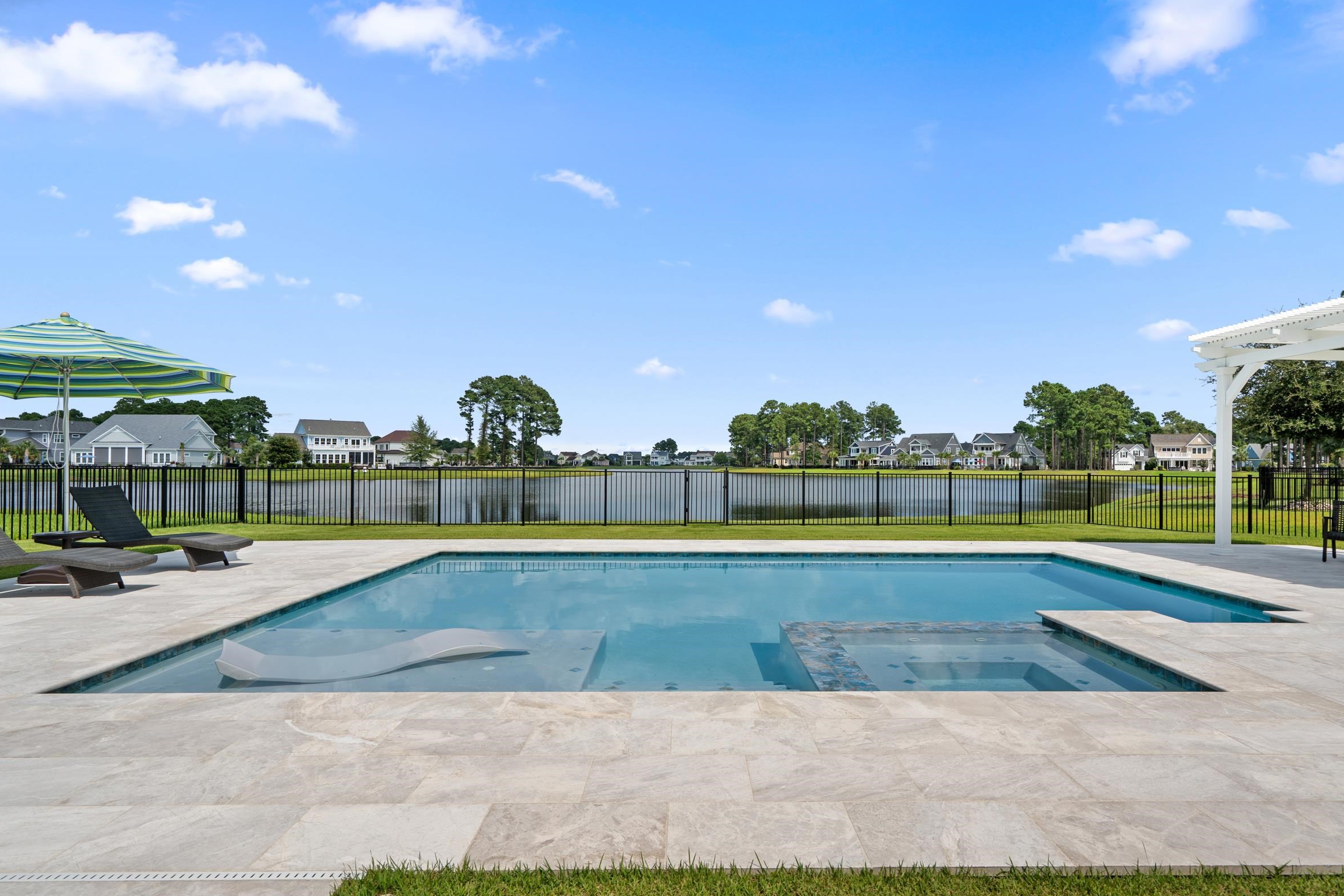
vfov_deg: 64.6
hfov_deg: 86.9
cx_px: 698
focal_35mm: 19
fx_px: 709
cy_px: 449
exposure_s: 1/250
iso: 80
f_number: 8
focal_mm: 18
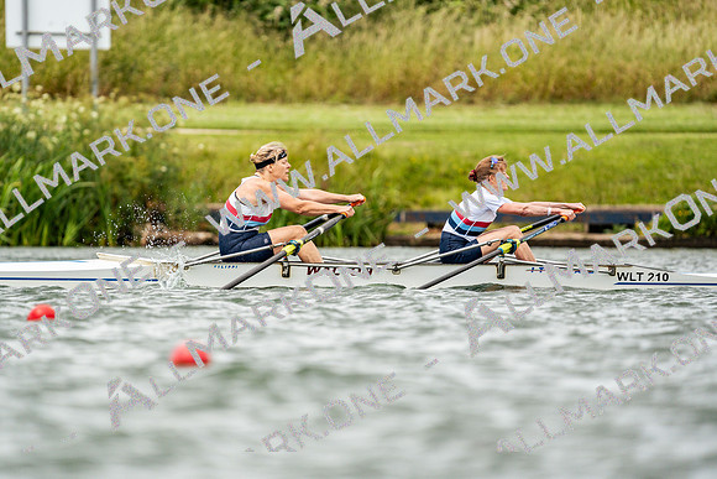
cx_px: 358
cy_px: 240
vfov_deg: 2.3
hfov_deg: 3.4
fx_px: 11952
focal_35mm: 600
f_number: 6.3
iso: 400
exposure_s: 1/2000
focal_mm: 600
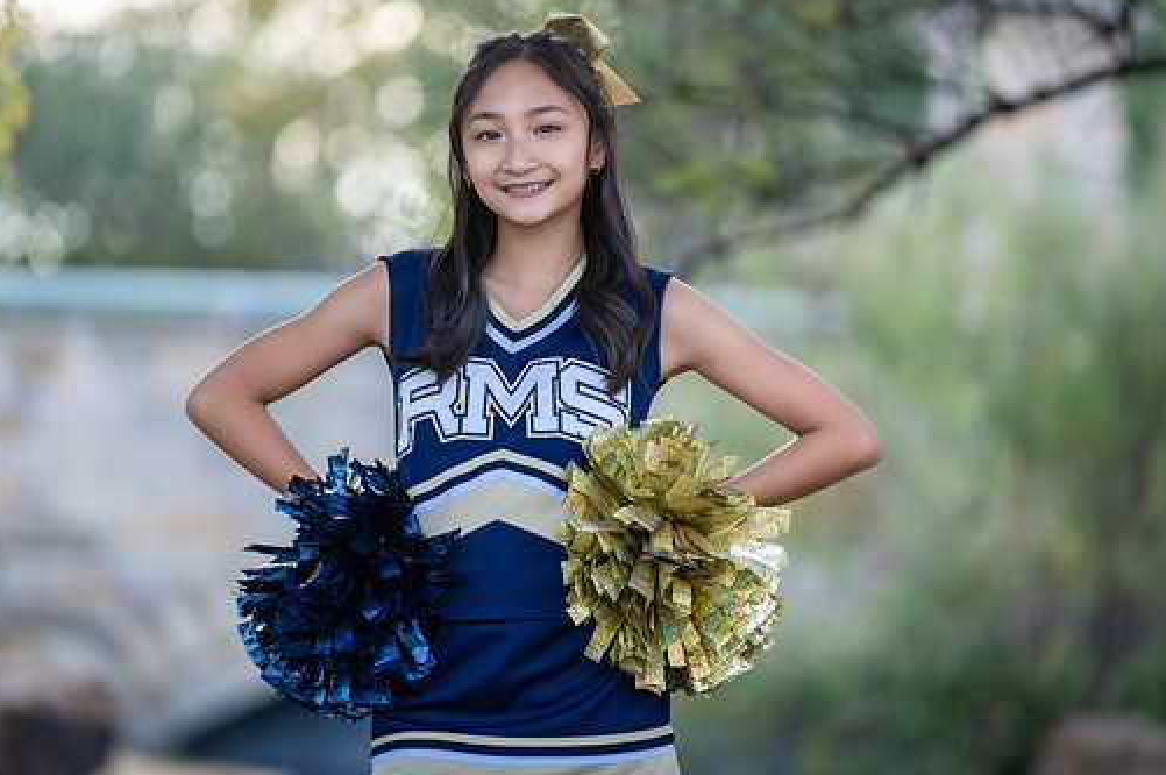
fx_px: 6536
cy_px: 305
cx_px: 532
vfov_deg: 6.8
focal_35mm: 202
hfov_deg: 10.2
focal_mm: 164
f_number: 2.8
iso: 320
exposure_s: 1/320
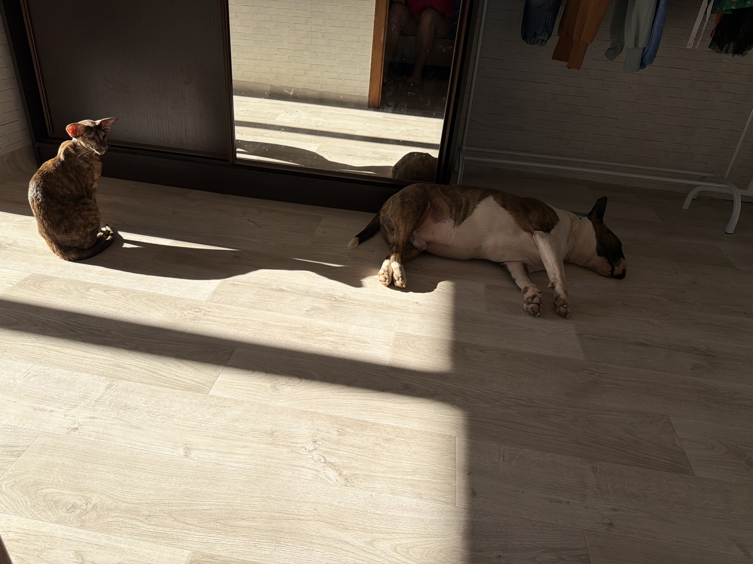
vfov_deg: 56.8
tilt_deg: -31.6
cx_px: 376
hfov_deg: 71.6
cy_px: 282
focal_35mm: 24
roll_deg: -4.2
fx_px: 522
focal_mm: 6.76
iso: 80
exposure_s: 1/1855
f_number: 1.78
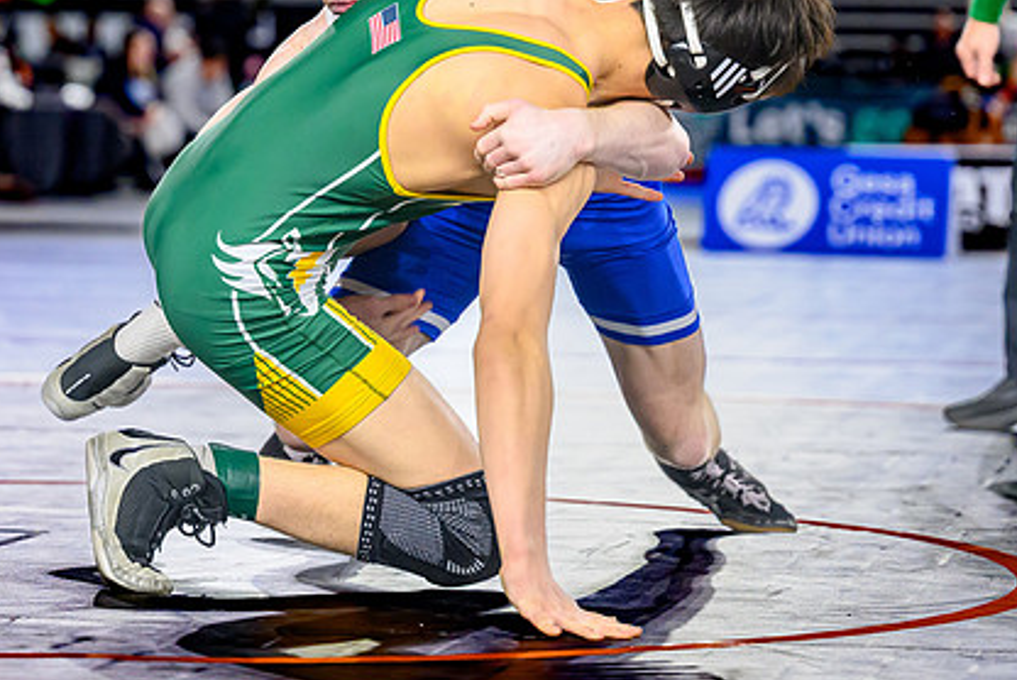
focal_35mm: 179
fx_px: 5060
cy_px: 126
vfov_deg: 7.7
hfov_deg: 11.5
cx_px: 385
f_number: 2.8
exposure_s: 1/800
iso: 2500
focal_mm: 91
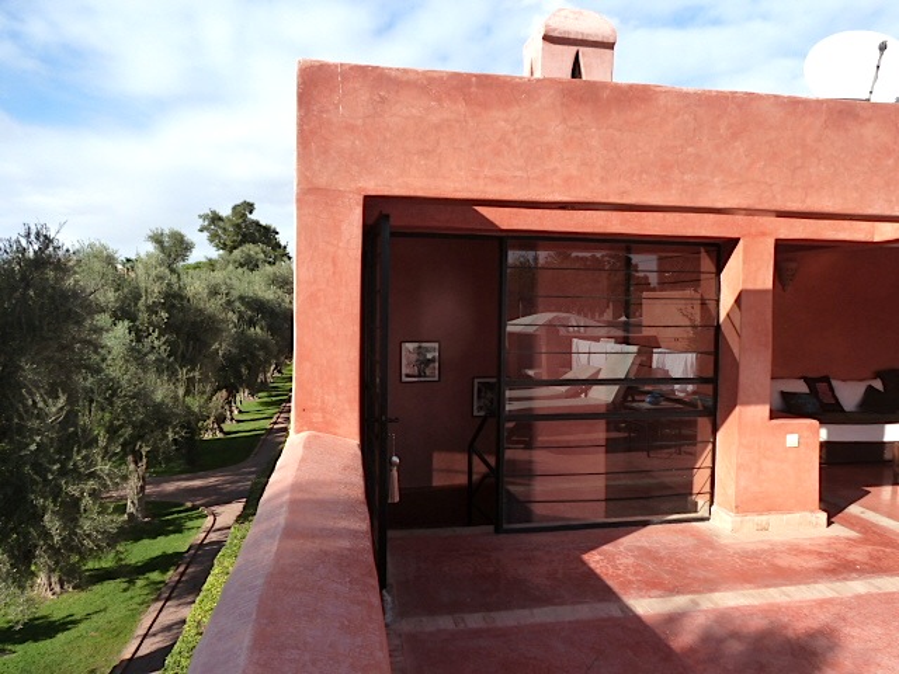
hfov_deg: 69.4
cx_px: 450
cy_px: 337
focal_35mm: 25
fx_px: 649
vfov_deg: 54.9
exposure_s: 1/400
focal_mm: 4.1
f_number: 4.5
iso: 125
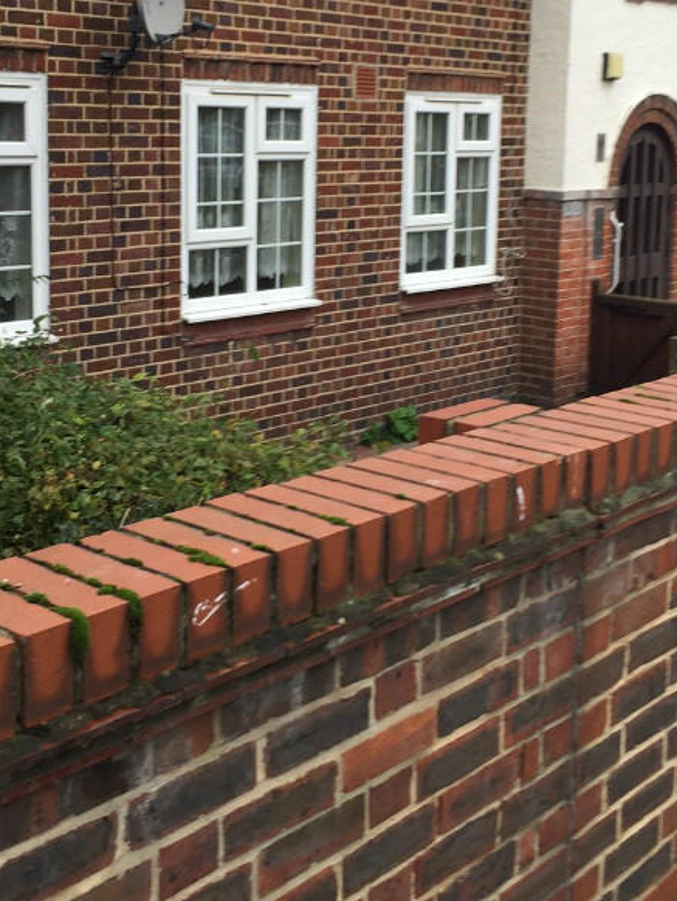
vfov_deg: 37.2
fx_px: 1329
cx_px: 345
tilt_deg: -7.8
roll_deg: -1.7
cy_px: 319
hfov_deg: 28.6
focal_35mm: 51
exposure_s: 1/127
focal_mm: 4.15
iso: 32
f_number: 2.2
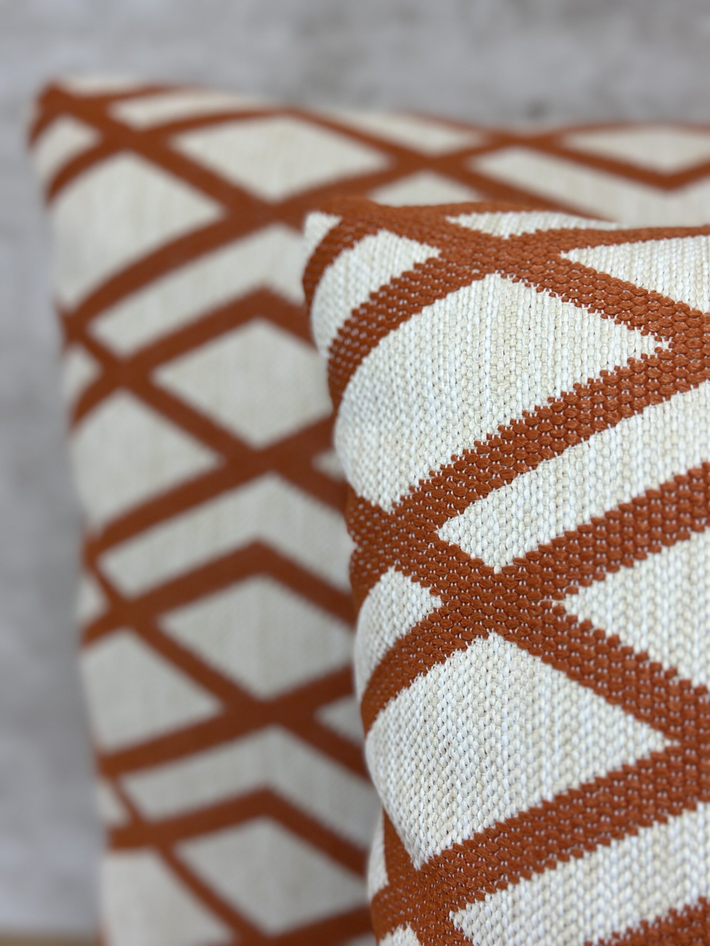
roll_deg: +1.7
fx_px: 1313
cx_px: 355
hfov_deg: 30.3
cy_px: 473
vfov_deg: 39.7
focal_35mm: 48
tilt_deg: -19.0
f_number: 1.78
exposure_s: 1/227
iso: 80
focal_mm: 6.86
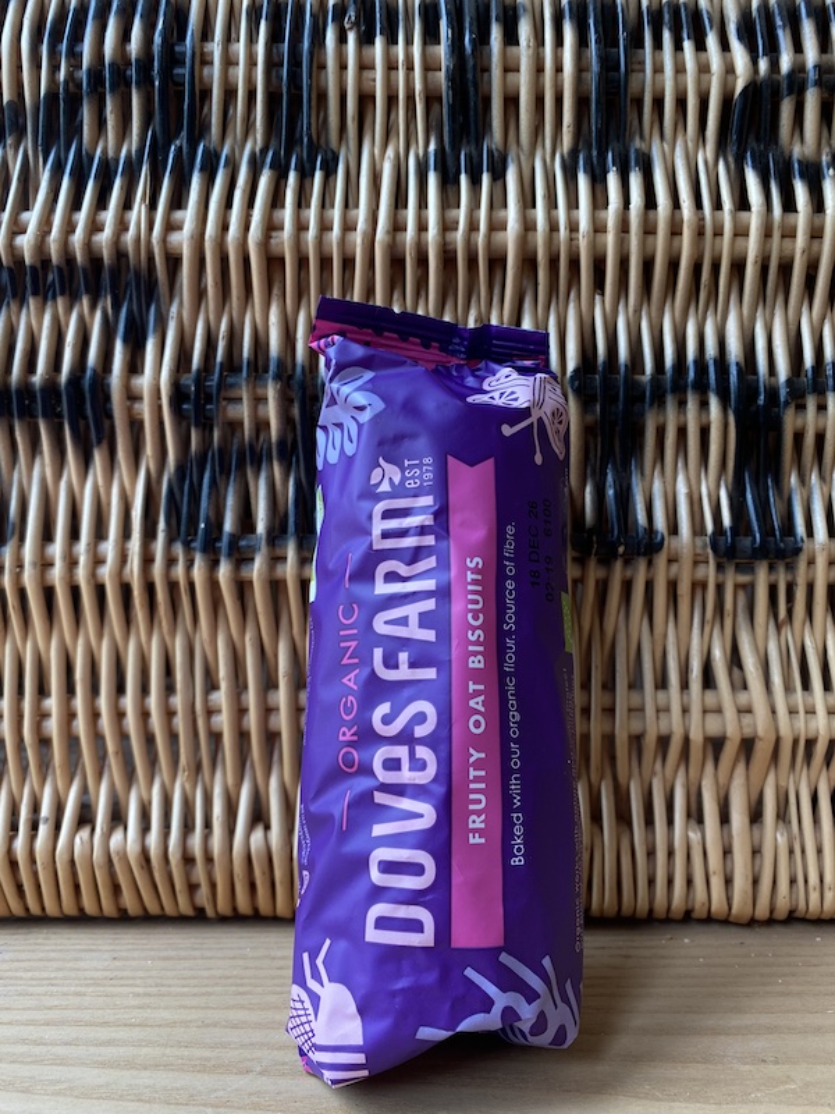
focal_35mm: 26
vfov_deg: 67.3
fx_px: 836
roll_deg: +1.2
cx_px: 418
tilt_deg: +0.8
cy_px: 557
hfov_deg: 53.1
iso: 80
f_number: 1.8
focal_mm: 4.25
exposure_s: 1/121
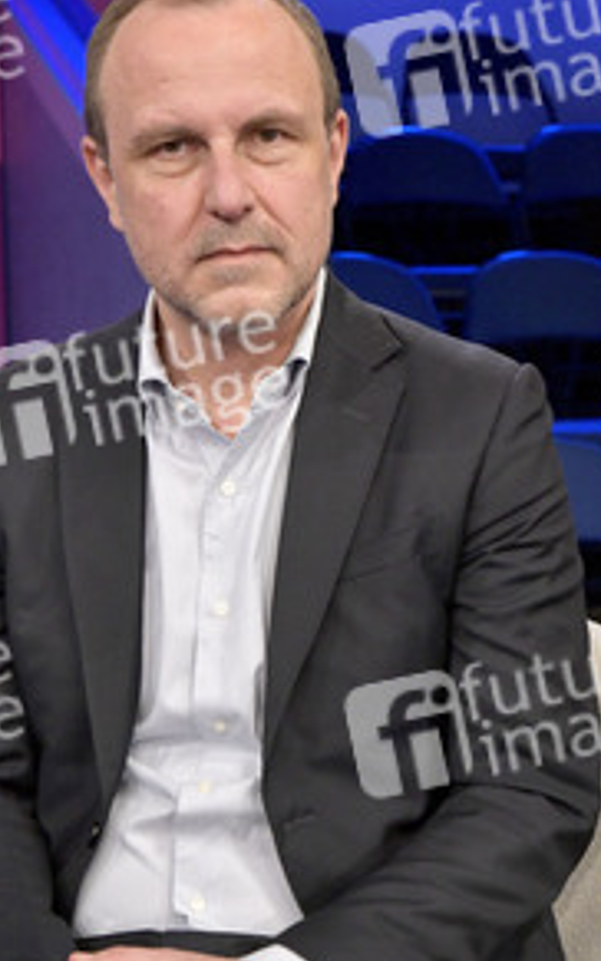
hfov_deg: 18.6
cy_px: 555
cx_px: 215
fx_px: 1834
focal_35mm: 70
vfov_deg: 29.3
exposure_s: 1/200
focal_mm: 50
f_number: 6.3
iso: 2500
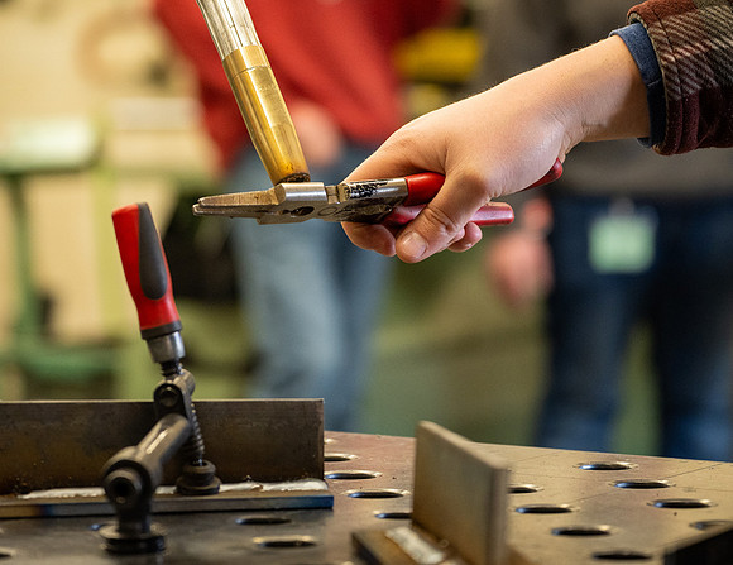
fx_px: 3008
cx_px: 283
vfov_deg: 10.7
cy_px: 146
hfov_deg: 13.9
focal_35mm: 141
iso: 400
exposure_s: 1/200
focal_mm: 70
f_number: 2.8
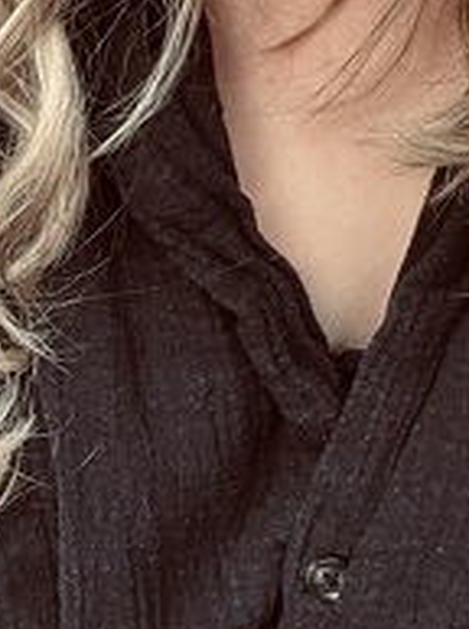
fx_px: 1976
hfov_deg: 13.5
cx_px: 129
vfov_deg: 18.1
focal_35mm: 109
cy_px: 277
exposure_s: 1/121
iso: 80
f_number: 2.2
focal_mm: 2.71
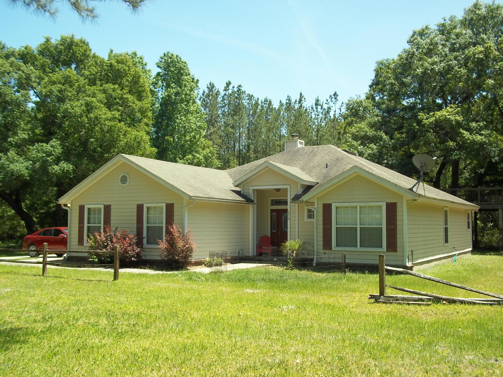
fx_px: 523
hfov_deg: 51.4
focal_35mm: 36
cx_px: 252
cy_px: 188
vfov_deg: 39.7
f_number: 8
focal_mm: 6.5
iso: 80
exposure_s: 1/100
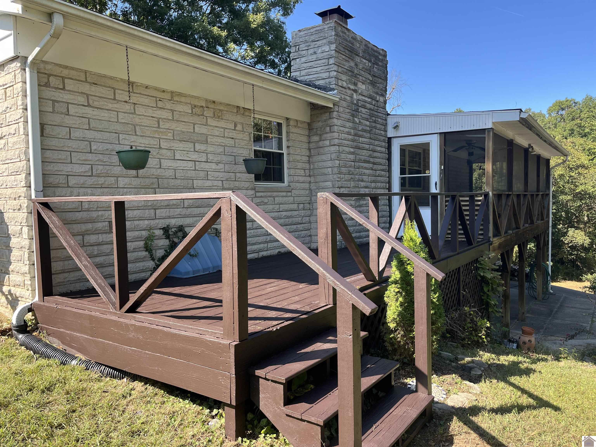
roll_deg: +1.7
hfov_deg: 67.3
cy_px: 224
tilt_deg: -3.3
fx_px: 448
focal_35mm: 26
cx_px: 298
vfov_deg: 53.1
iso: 50
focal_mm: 5.1
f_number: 1.6
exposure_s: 1/621
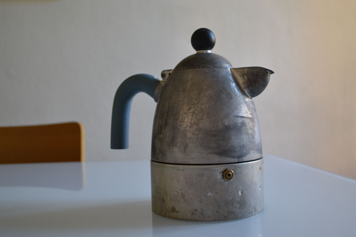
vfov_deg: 35.1
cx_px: 183
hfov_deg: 50.7
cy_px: 116
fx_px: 376
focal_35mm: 38
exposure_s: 1/50
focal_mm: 22
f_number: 4
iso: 400
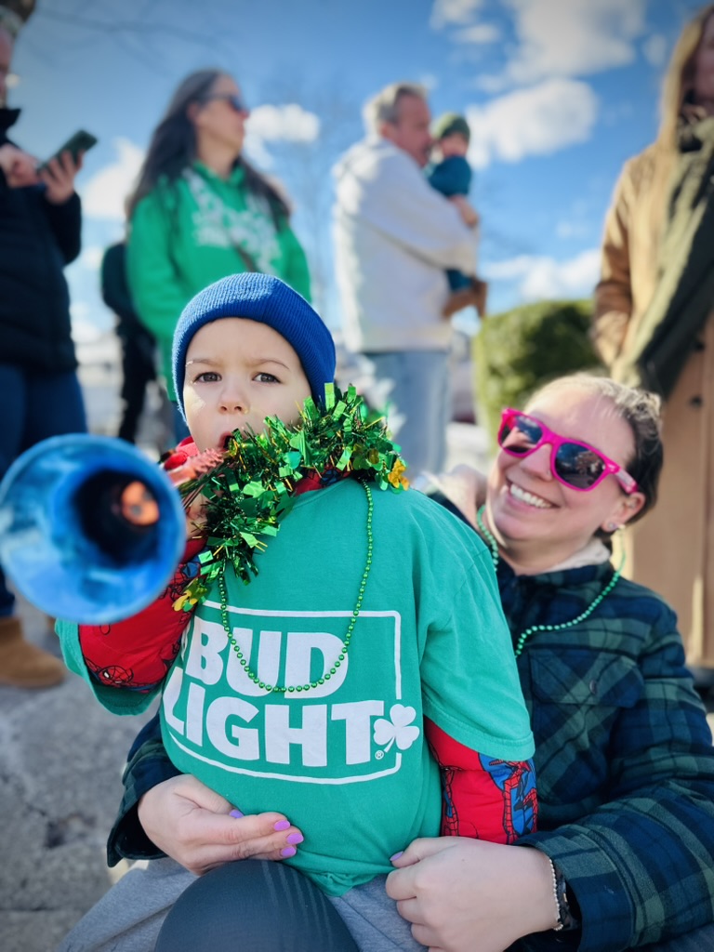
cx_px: 357
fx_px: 660
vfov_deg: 71.6
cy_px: 476
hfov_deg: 56.8
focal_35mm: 24
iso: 80
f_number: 1.78
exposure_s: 1/962
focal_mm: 6.86
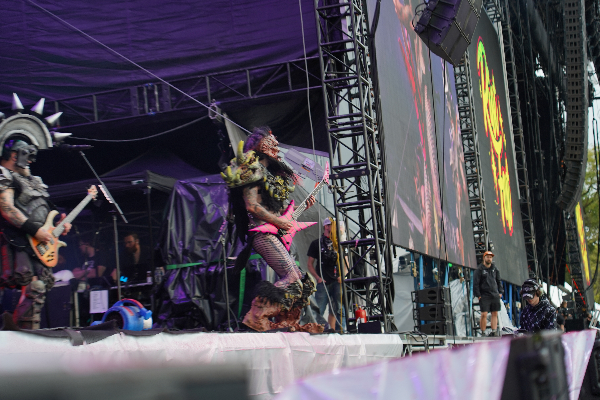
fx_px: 1283
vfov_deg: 17.7
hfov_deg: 26.3
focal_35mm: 77
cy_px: 200
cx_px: 300
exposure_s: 1/125
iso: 250
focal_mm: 77
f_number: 4
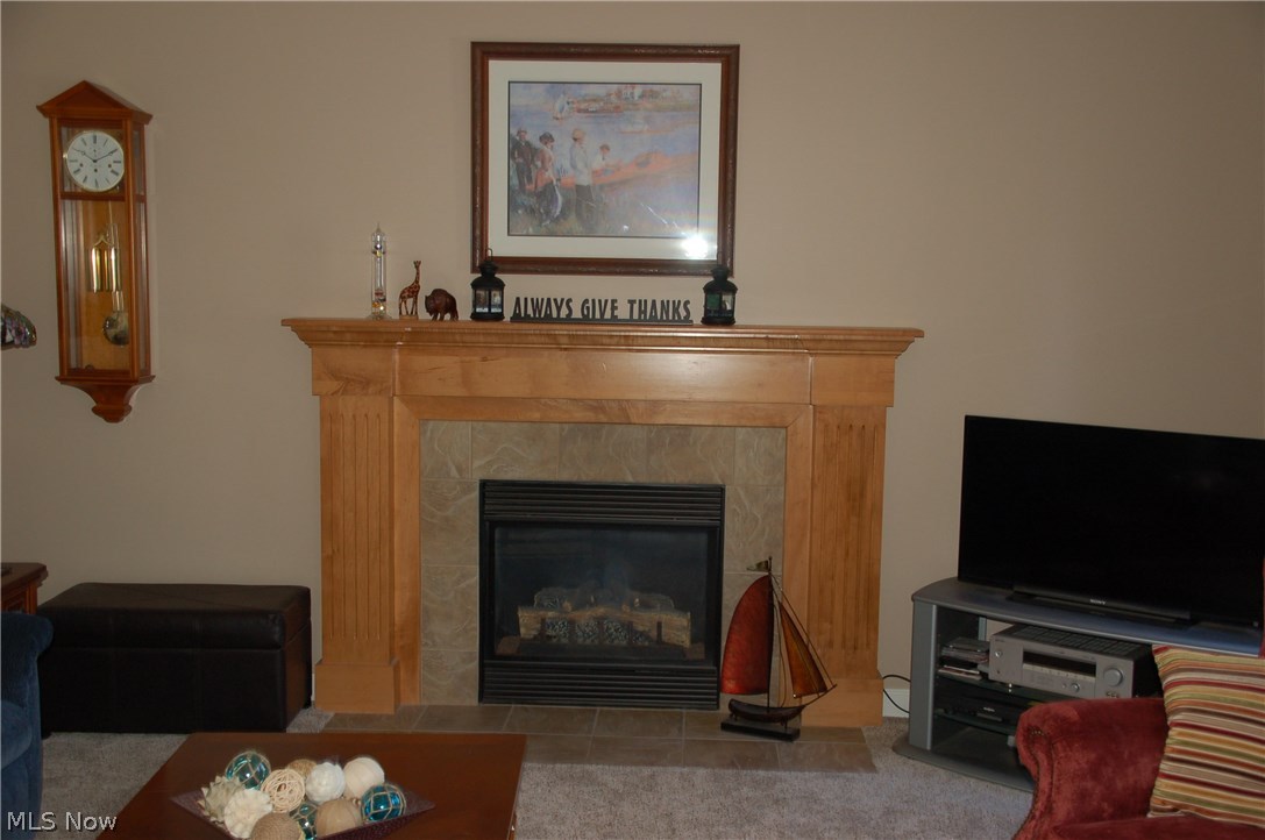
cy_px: 420
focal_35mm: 40
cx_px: 632
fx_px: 1421
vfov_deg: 32.9
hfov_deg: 48.0
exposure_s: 1/60
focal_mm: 27
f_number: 4
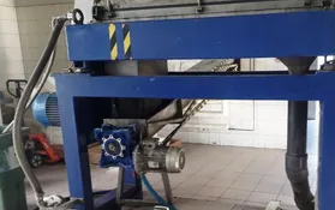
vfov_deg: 31.1
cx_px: 231
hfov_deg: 47.2
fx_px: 375
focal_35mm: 41
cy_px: 140
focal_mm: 3.6
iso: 100
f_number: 1.9
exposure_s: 1/50
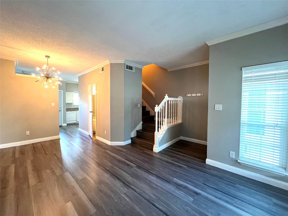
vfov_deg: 89.9
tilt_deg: -2.9
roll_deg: -0.4
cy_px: 108
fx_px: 108
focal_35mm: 13
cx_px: 144
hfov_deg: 106.2
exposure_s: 1/60
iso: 400
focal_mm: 1.57
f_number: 1.8
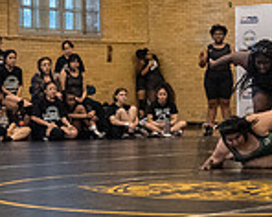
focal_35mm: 129
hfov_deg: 14.9
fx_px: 1037
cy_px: 143
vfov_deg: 11.9
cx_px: 202
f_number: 4
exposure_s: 1/400
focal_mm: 35
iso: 6400
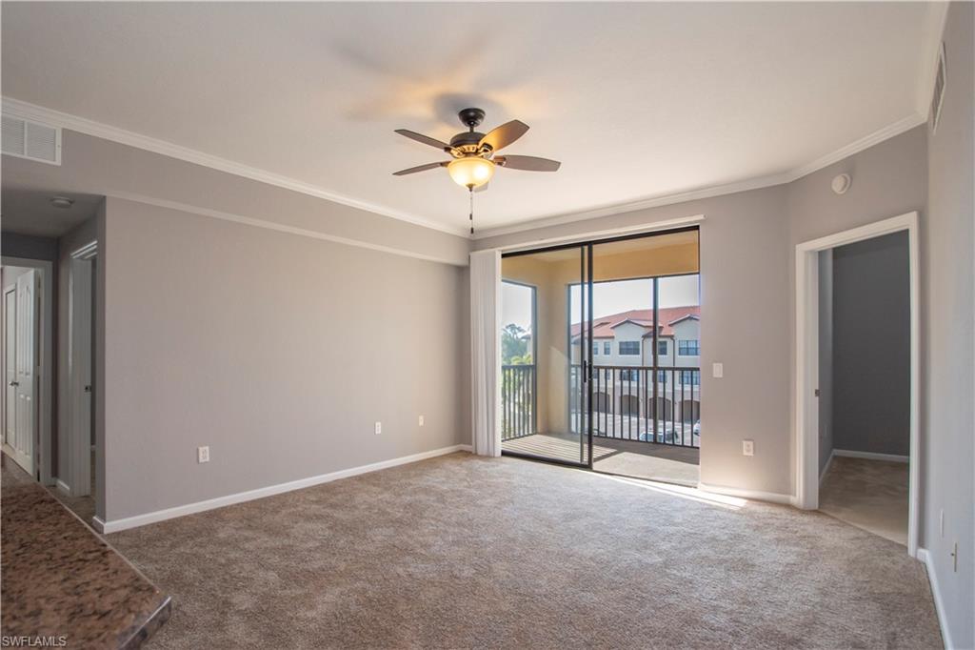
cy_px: 325
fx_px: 467
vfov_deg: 69.6
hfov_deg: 92.5
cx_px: 488
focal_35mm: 17
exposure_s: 1/125
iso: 400
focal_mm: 11.5
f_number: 5.6
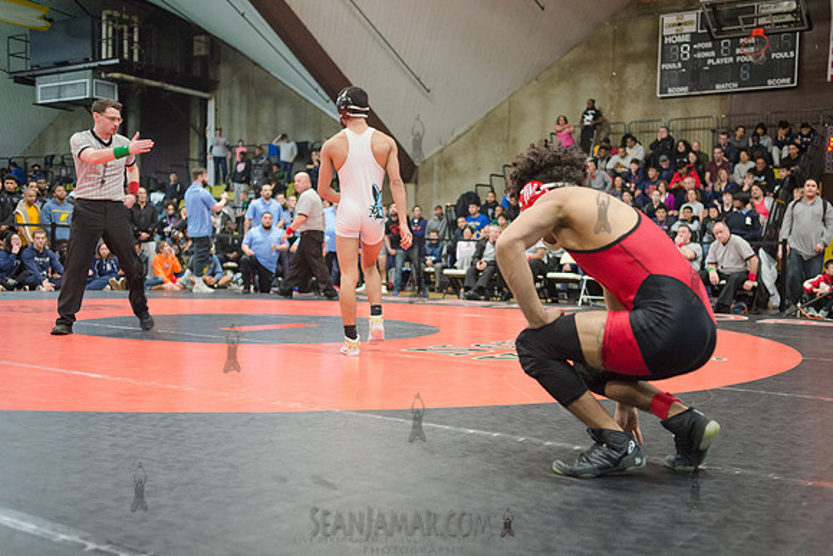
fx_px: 888
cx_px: 457
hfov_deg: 50.2
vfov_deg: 34.7
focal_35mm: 38
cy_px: 305
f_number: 3.2
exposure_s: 1/320
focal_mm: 35
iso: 4000
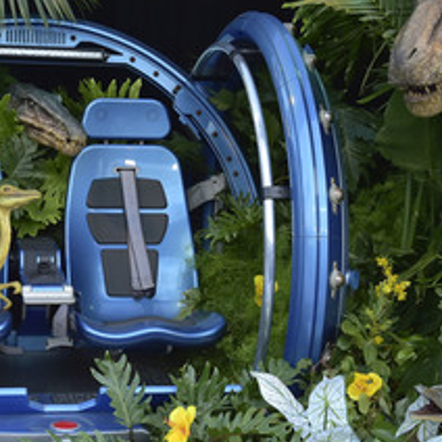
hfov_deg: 26.9
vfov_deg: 27.3
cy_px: 188
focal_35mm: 63
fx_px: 910
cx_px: 113
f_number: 6.3
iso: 320
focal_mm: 35
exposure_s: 1/320
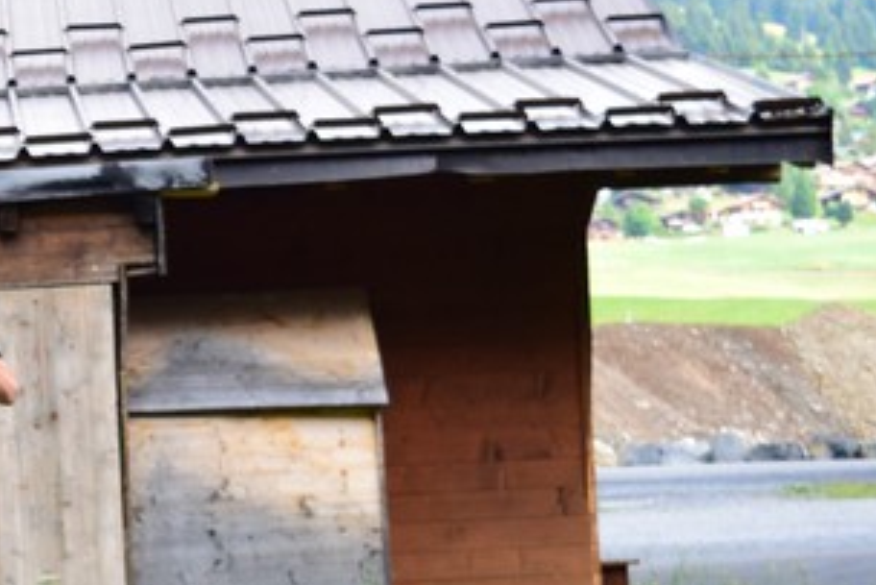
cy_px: 575
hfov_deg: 11.4
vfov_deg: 8.0
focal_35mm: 172
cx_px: -447
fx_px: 4187
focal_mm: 34
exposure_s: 1/800
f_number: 7.1
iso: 800
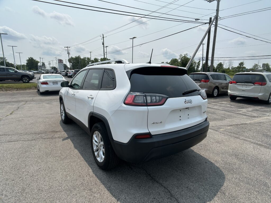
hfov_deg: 67.3
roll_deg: -0.8
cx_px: 136
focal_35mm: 26
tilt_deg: -11.6
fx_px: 204
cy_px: 102
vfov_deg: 53.1
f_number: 1.5
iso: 50
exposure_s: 1/7463
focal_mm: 5.7
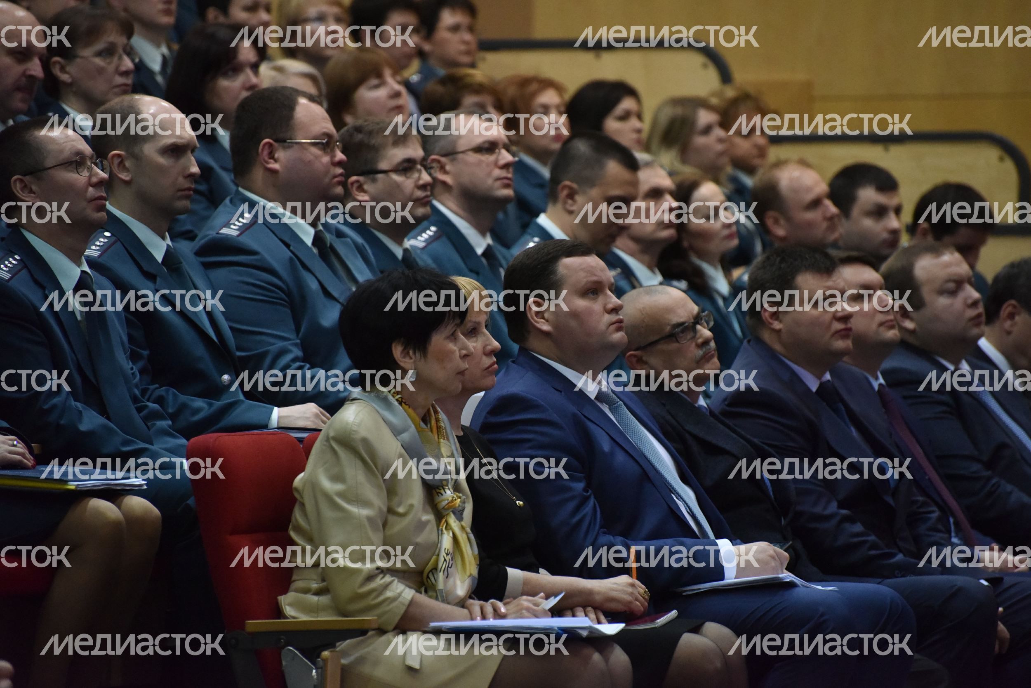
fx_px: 6302
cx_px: 516
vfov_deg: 6.2
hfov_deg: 9.4
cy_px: 344
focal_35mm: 220
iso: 4000
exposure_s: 1/500
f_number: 5.3
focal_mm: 220
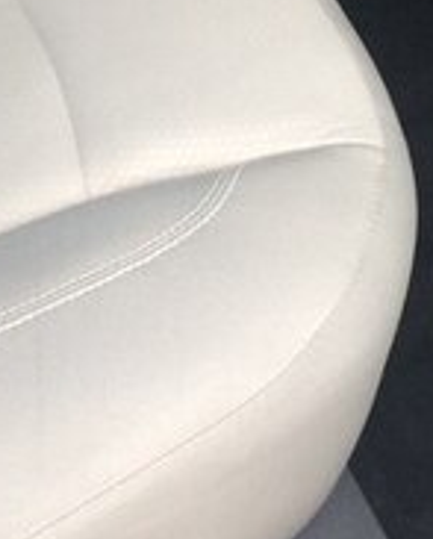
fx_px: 1630
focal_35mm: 102
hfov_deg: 15.0
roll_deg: -8.0
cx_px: 38
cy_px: -119
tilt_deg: -39.5
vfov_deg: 17.8
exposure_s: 1/33
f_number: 2.2
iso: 32
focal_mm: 4.15
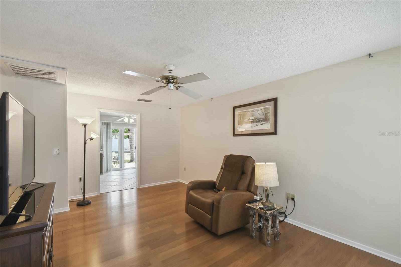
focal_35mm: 15
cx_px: 200
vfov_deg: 77.3
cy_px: 134
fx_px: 167
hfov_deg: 100.4
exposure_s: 1/15
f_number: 7.1
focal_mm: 10
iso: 100
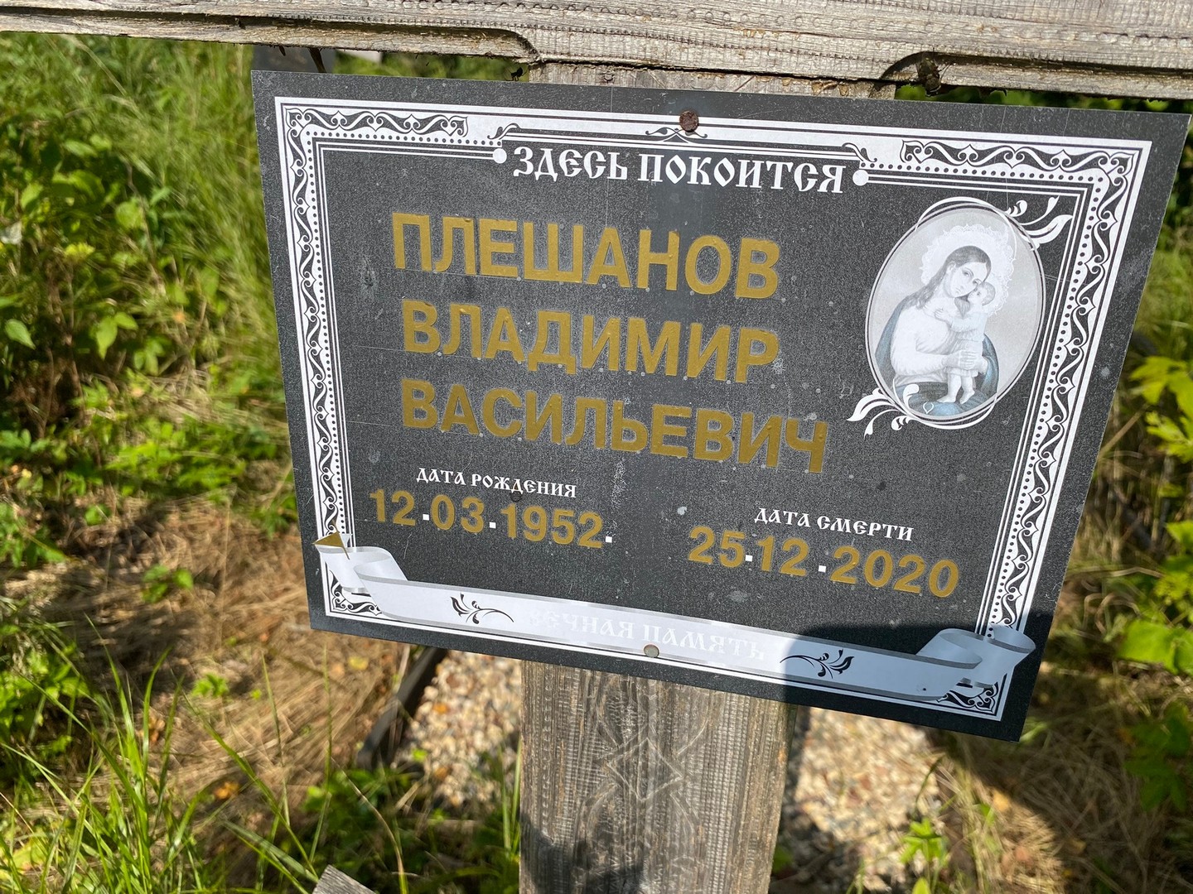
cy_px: 447
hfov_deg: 67.3
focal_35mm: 26
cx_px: 596
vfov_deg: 53.1
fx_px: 896
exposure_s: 1/3401
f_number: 1.8
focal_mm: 4.25
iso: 32
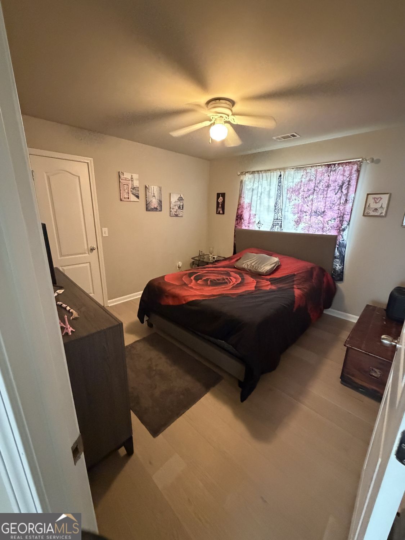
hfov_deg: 85.7
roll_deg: -1.0
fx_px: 218
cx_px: 202
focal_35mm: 14
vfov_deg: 102.1
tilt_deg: -15.4
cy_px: 270
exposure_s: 1/60
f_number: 2.2
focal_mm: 2.22
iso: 1000
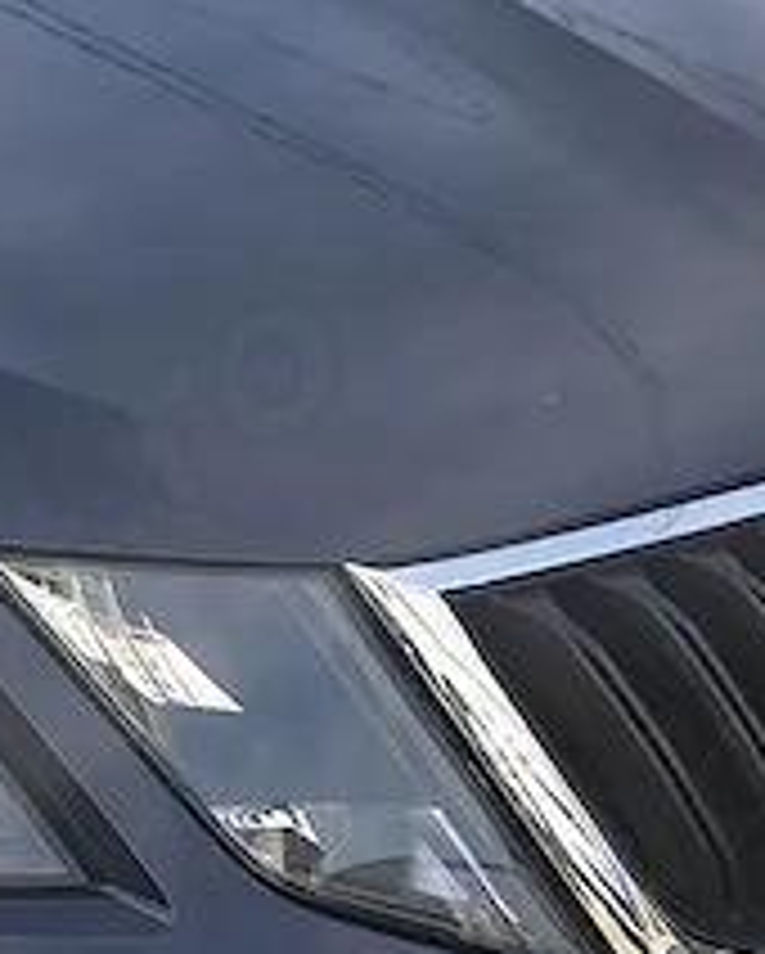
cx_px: -675
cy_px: -243
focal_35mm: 141
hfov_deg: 10.3
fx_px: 3985
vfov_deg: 13.2
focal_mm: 5.4
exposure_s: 1/1601
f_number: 1.8
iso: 80
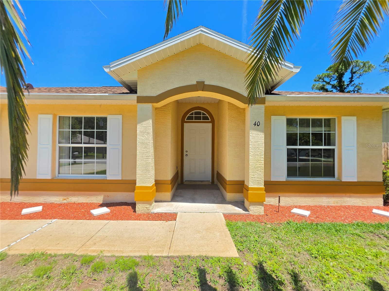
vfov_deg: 89.9
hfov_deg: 106.2
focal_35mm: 13
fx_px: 146
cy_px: 146
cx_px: 194
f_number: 1.9
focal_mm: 2.2
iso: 32
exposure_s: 1/1623
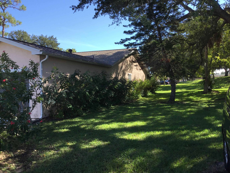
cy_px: 86
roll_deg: +0.8
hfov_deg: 58.4
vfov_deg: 45.4
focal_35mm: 31
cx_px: 115
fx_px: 206
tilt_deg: -2.4
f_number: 2.4
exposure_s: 1/529
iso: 25
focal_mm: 3.3
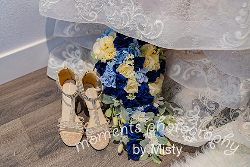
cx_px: 125
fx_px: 320
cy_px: 84
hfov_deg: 42.7
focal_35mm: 46
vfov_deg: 29.3
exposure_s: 1/160
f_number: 2.8
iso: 800
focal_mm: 46
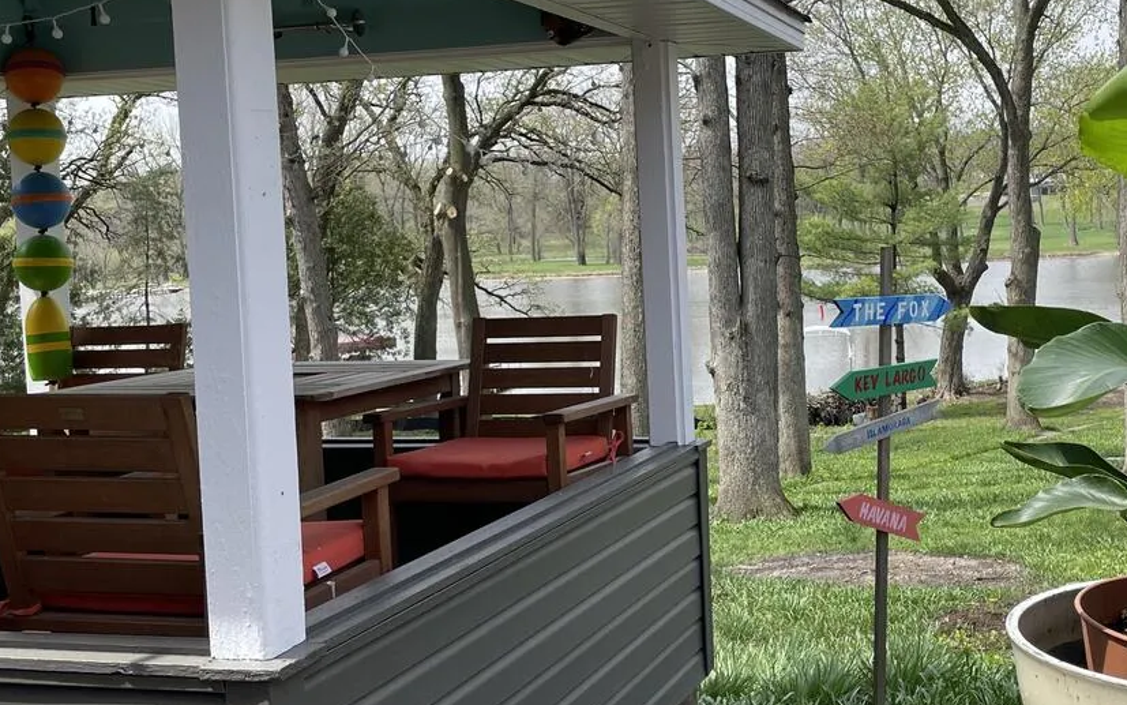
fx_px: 1474
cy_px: 348
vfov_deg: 26.9
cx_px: 730
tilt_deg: -4.5
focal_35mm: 48
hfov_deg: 41.4
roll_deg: +2.2
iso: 32
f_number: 1.6
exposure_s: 1/1531
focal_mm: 4.2
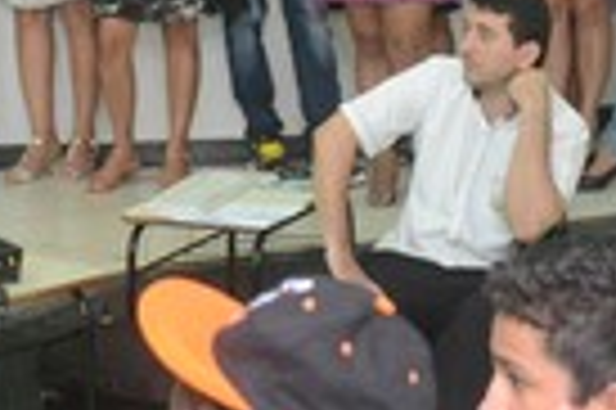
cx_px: 297
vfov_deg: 9.8
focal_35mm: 138
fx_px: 2359
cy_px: -90
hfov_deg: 14.9
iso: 1600
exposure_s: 1/60
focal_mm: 28
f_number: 4
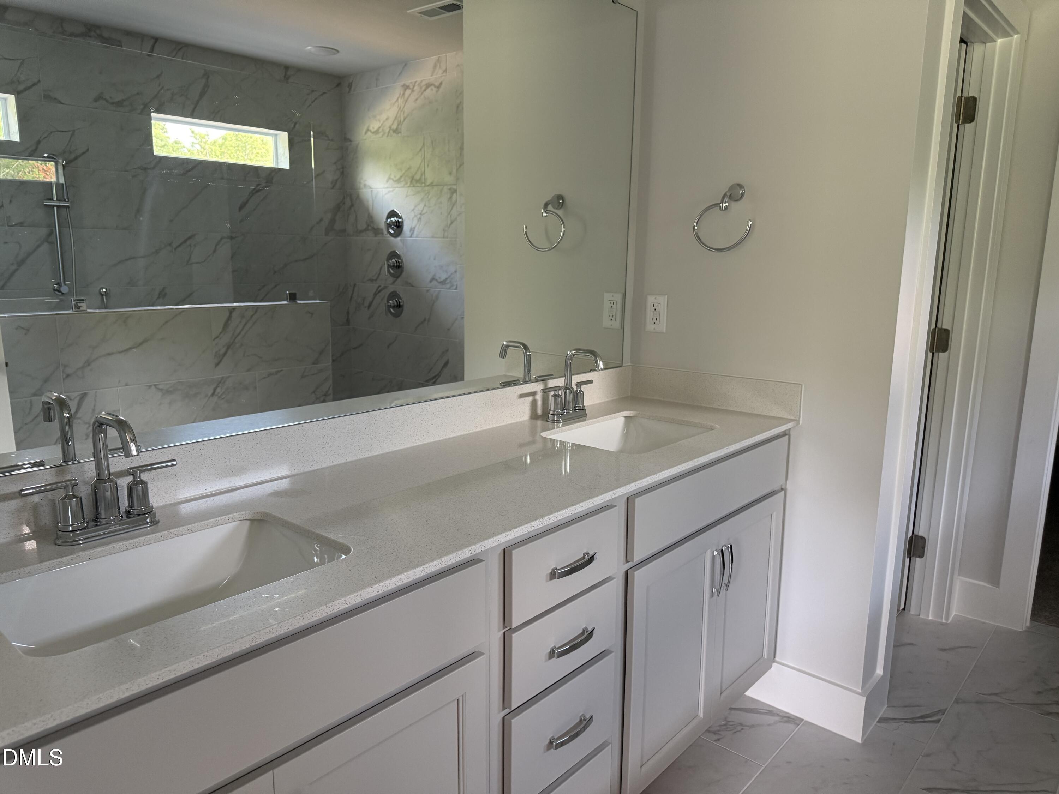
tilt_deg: -10.2
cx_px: 530
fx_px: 734
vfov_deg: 56.8
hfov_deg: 71.6
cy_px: 397
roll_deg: +0.2
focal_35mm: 24
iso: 320
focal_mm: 6.76
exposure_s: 1/60
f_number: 1.78
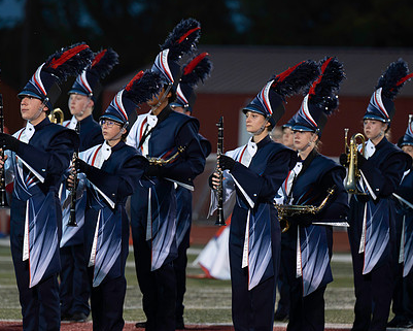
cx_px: 143
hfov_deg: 4.8
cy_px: 194
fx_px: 4976
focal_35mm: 407
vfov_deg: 3.8
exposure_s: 1/640
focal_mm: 280
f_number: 4
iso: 8000
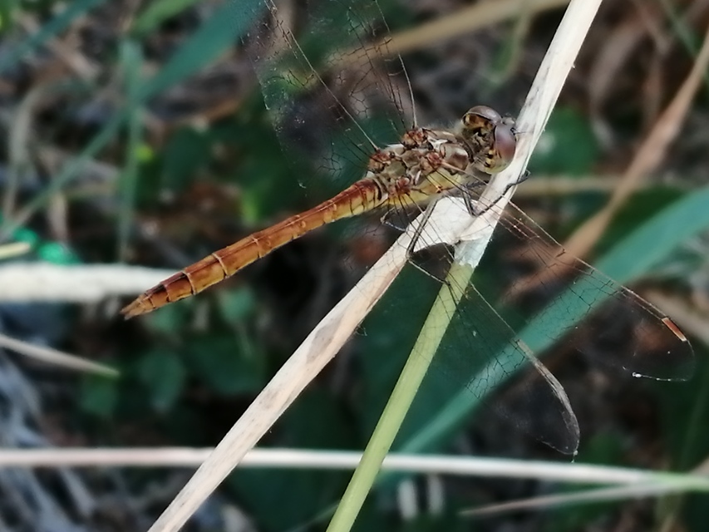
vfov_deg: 14.2
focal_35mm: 104
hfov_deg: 18.9
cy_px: 266
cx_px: 354
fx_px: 2130
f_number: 1.8
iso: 50
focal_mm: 3.46
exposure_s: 1/137
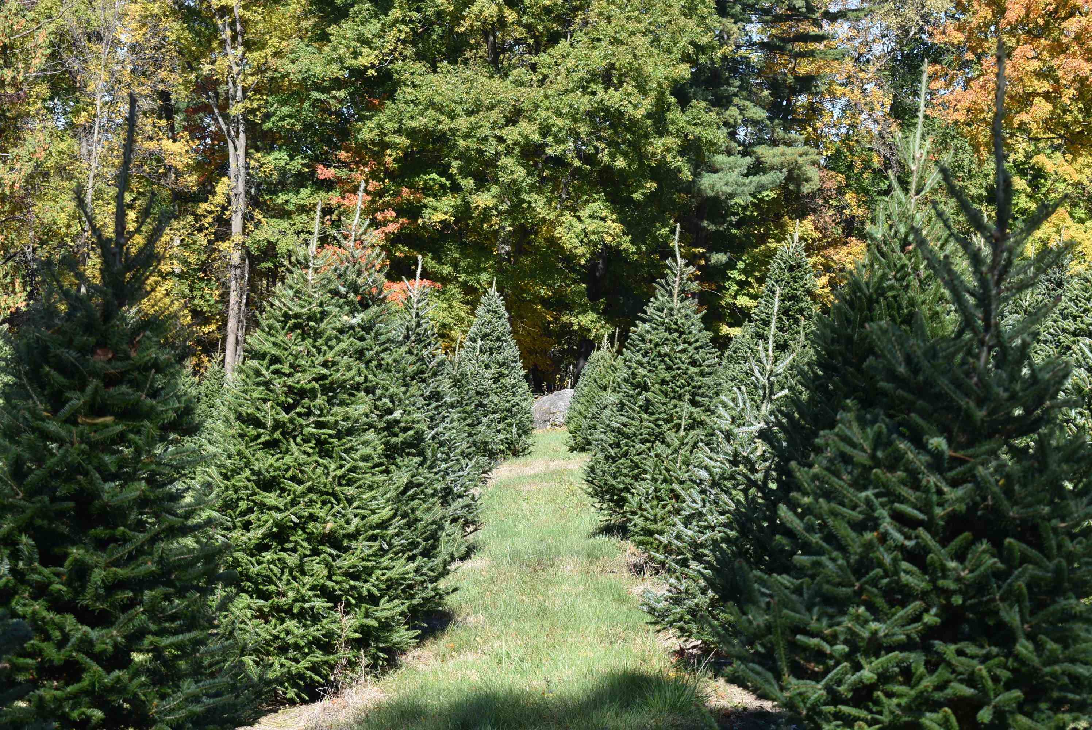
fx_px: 2504
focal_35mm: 82
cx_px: 546
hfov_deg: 24.6
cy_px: 365
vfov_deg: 16.6
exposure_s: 1/250
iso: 200
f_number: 8
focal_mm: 55
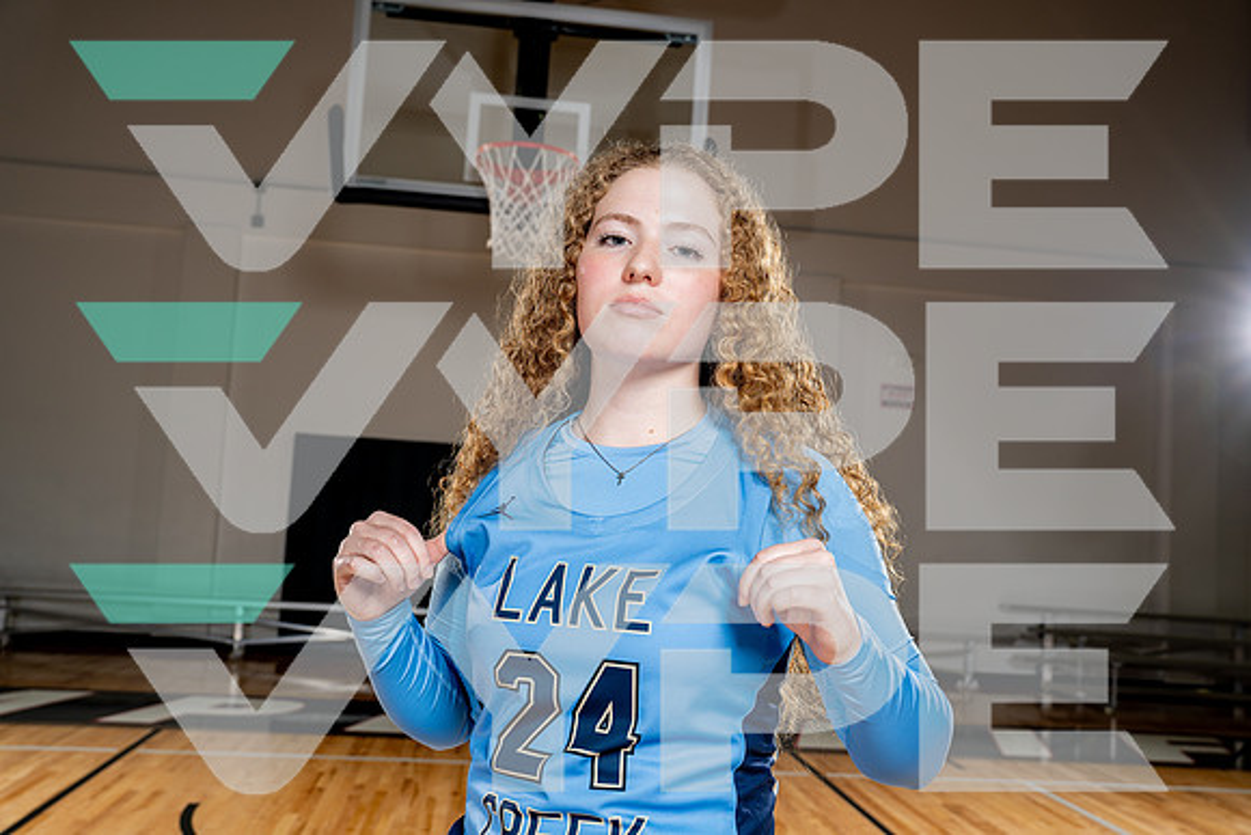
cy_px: 418
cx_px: 626
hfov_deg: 55.8
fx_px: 1182
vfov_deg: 38.9
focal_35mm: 34
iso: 200
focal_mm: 34
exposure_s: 1/250
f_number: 5.6
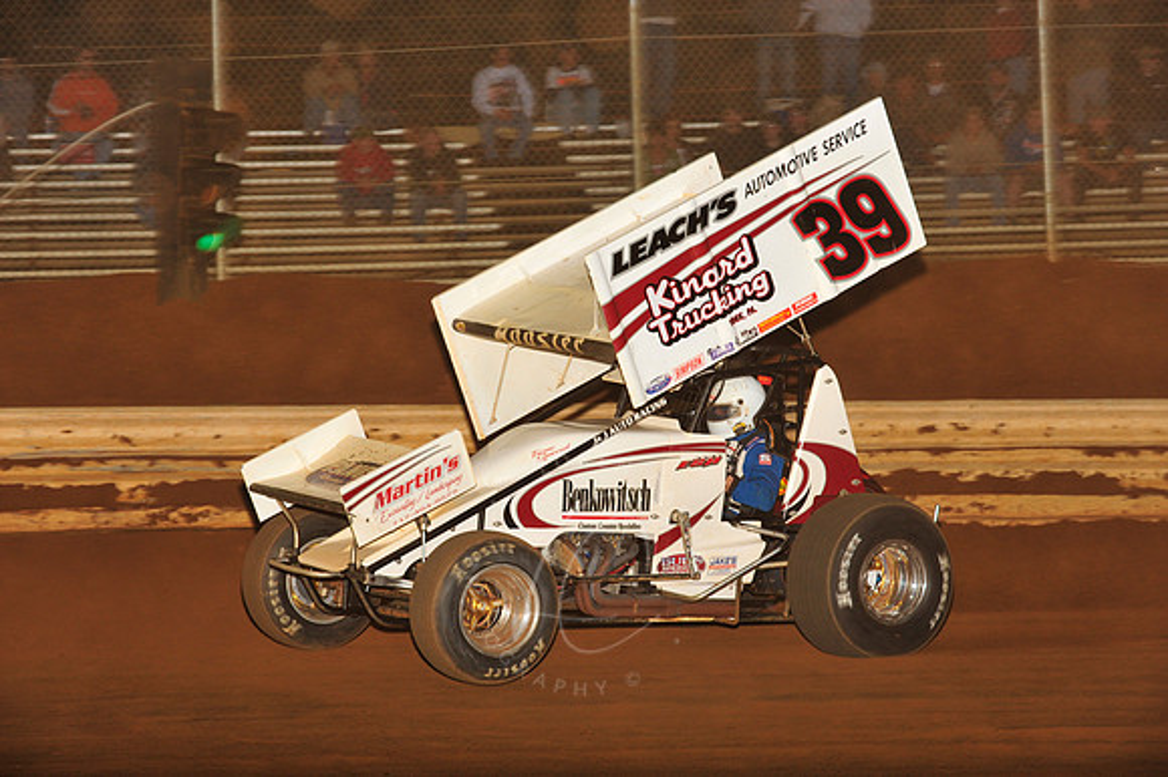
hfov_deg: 18.3
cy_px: 388
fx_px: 3632
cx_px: 584
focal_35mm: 112
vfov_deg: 12.2
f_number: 7.1
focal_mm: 112
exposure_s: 1/320
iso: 1000
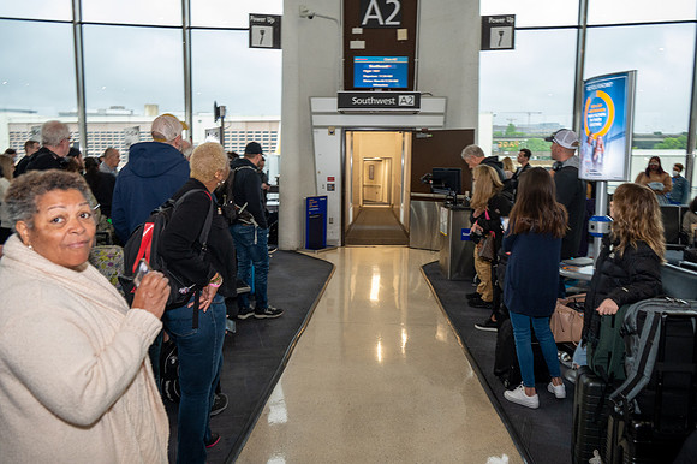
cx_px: 348
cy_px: 232
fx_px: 576
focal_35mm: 30
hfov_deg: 62.4
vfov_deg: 43.9
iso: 1800
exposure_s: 1/100
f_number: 5
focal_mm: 26.5
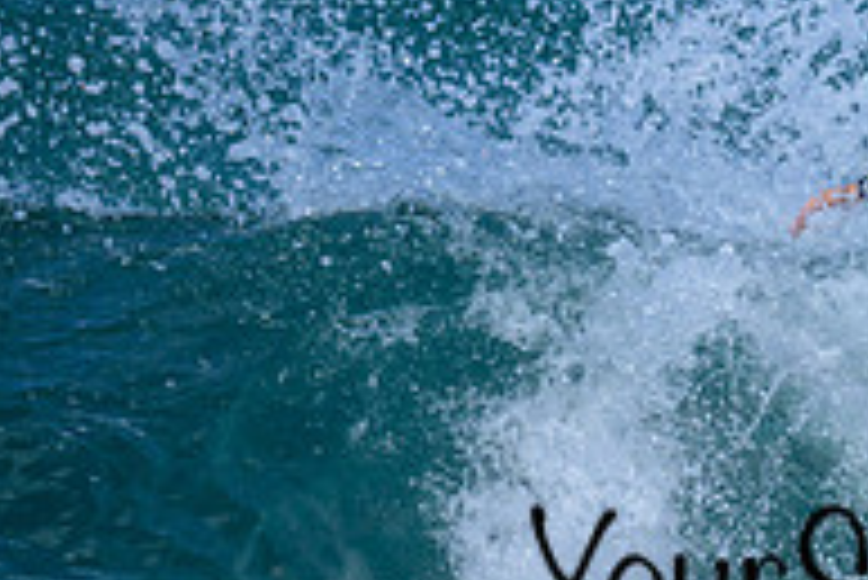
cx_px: 1184
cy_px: 410
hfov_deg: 0.7
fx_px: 66546
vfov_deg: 0.5
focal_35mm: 2758
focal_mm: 800
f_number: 6.3
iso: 400
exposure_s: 1/2500
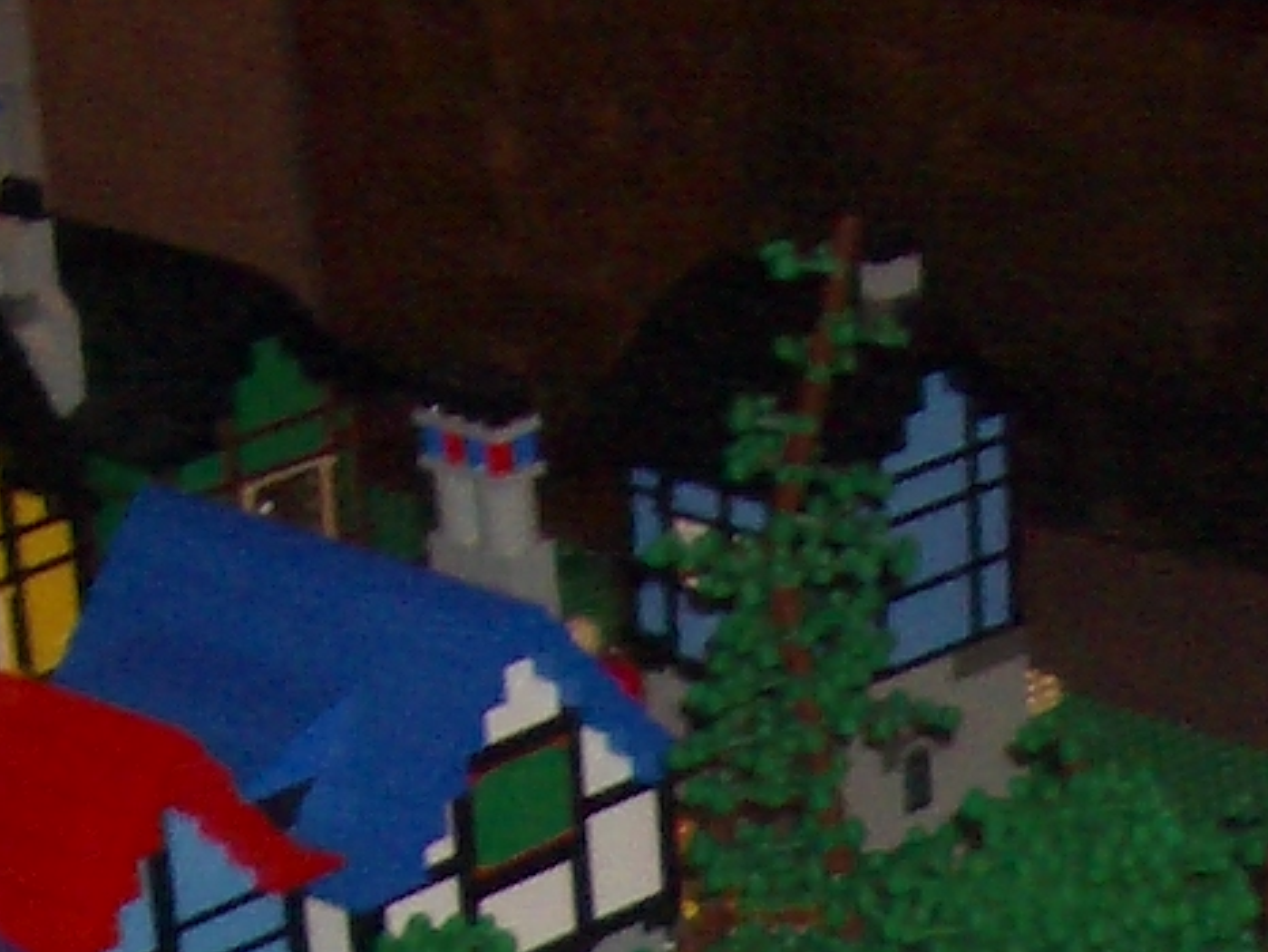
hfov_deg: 11.1
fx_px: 6340
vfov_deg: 7.9
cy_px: 2304
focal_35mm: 173
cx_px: 1769
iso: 100
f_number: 2.6
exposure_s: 1/60
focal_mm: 5.8
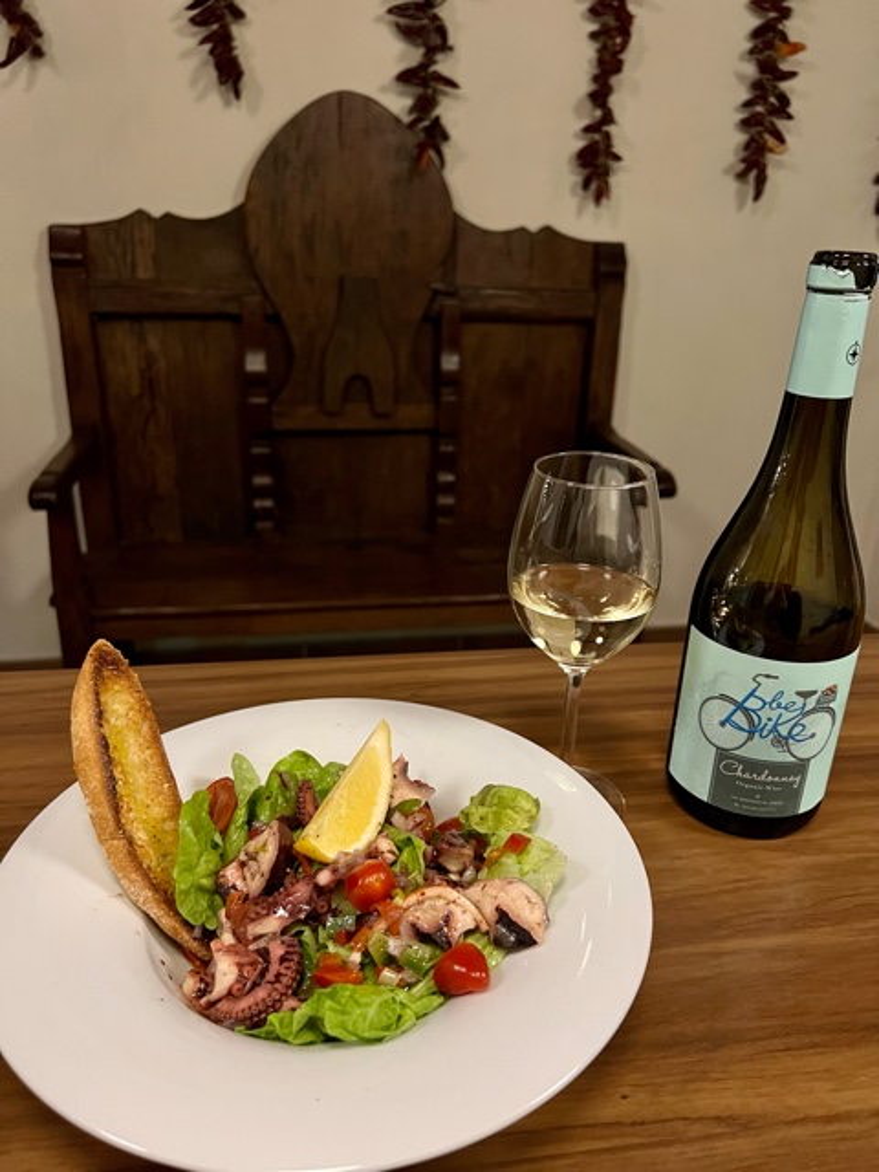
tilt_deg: -22.9
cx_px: 440
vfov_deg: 67.3
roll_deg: -2.0
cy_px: 586
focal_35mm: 26
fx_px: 880
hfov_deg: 53.1
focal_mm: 5.7
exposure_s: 1/25
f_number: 1.5
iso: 500
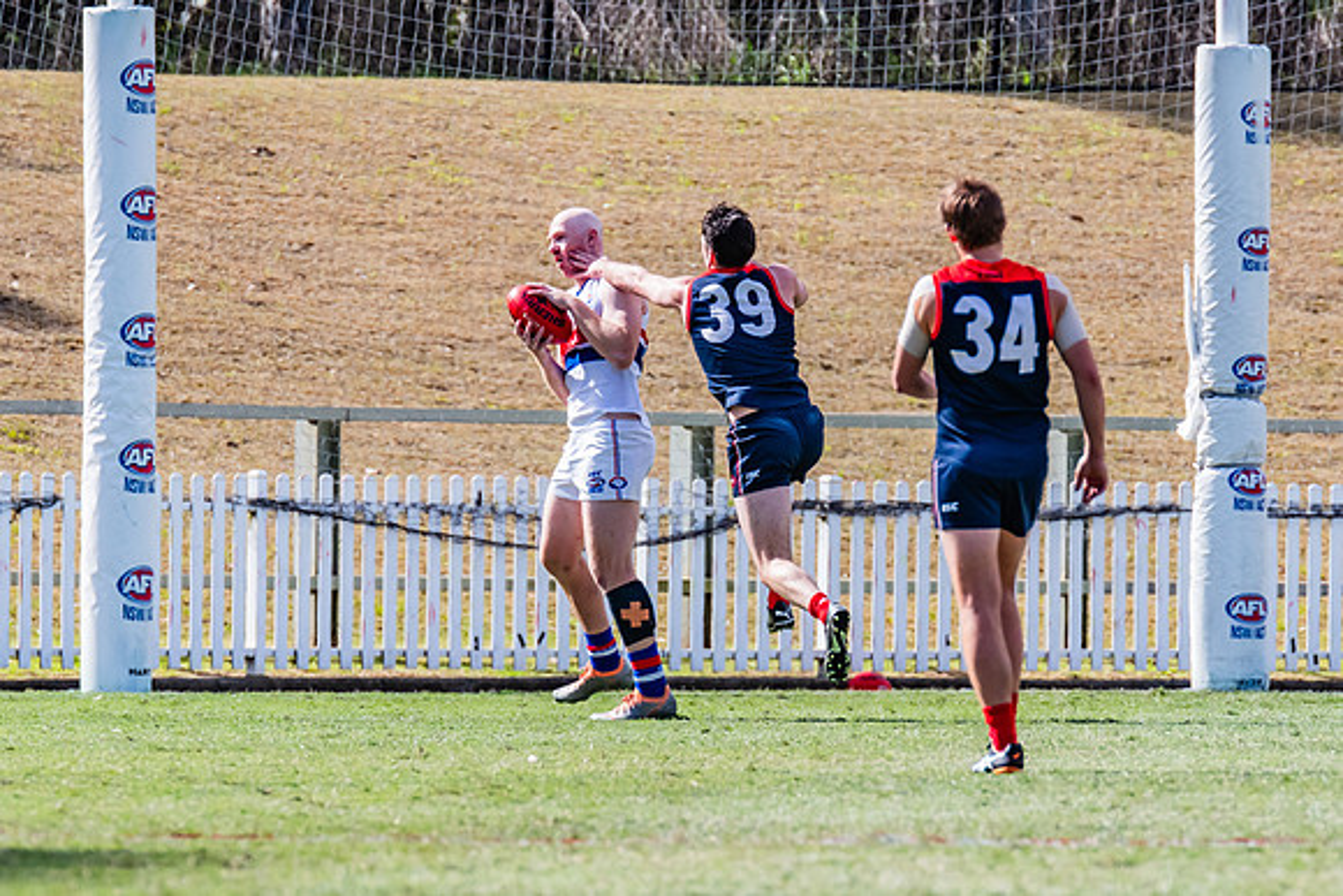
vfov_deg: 2.1
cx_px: 681
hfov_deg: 3.1
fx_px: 24490
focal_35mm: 656
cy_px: 403
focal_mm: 420
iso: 800
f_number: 8
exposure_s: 1/2000
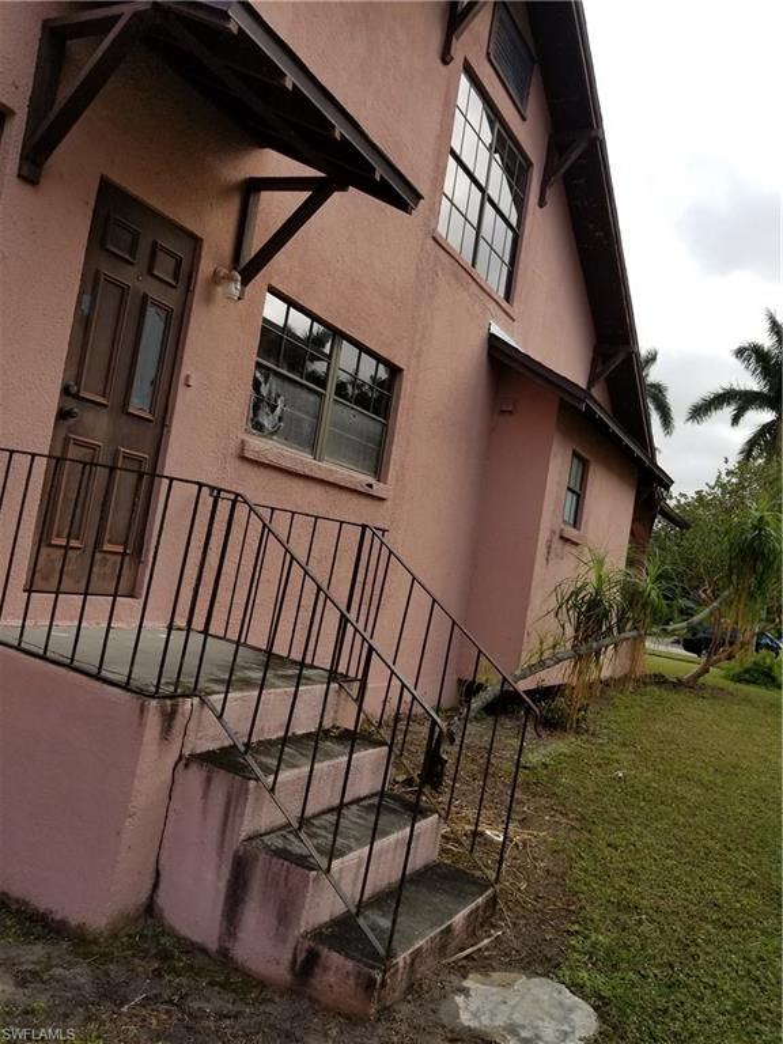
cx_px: 392
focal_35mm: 26
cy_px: 522
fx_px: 784
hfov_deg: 53.1
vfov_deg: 67.3
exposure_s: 1/1712
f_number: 1.7
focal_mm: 4.25
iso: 50
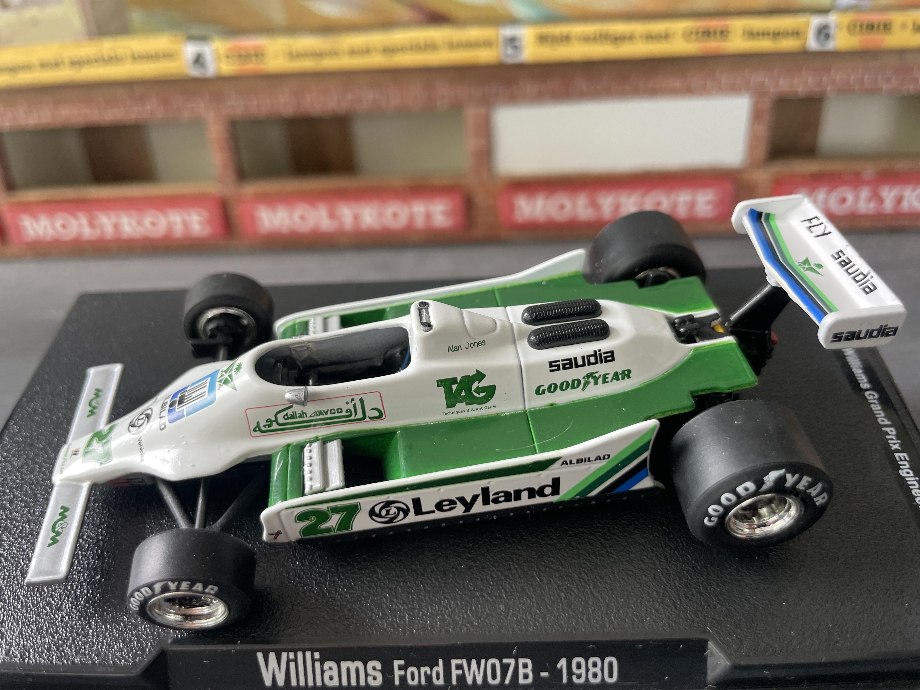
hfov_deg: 67.3
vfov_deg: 53.1
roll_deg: +4.3
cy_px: 345
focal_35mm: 26
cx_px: 460
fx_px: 691
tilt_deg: -24.5
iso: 100
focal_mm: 4.2
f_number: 1.6
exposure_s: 1/121
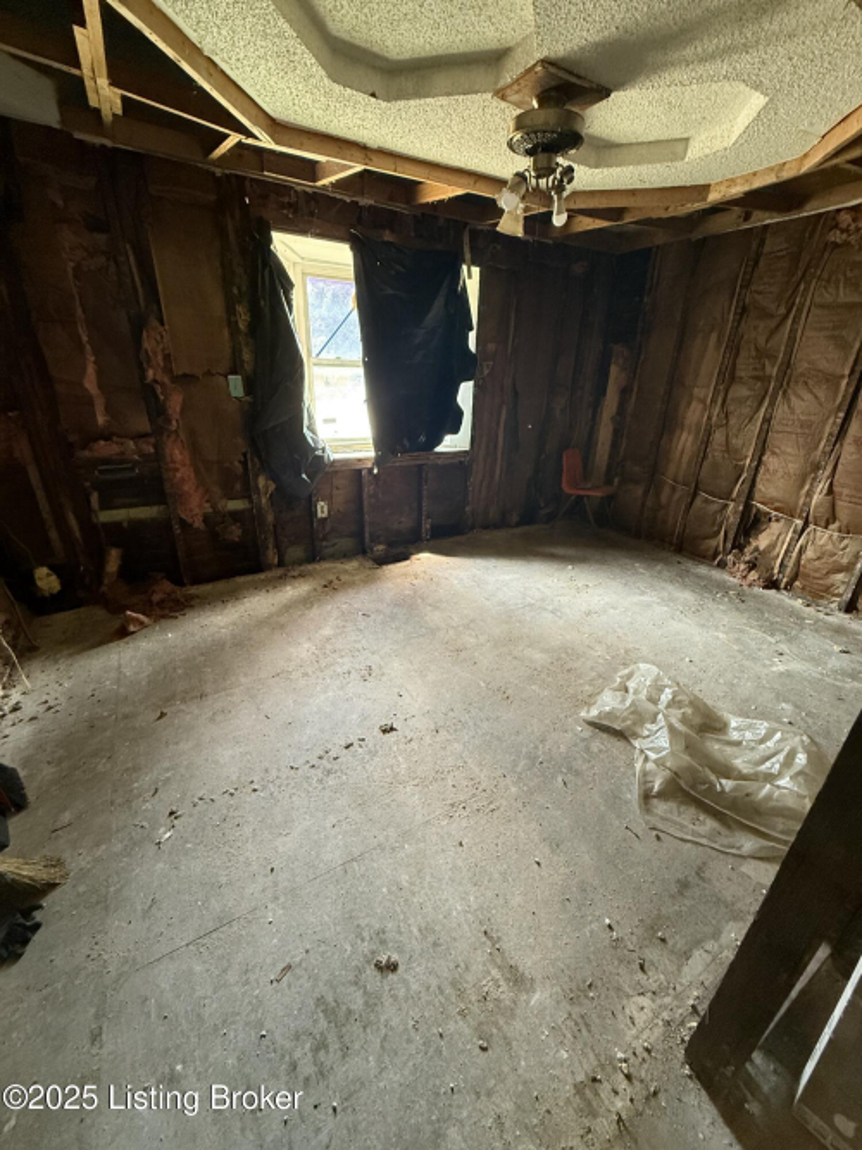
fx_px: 465
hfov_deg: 85.7
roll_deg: -2.9
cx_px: 431
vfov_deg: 102.1
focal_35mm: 14
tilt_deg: -23.5
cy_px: 575
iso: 500
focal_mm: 2.22
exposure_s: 1/60
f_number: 2.2
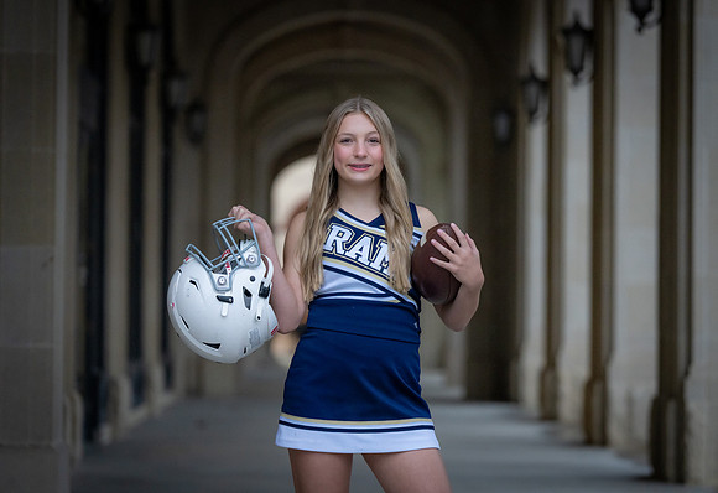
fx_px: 2591
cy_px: 246
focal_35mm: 129
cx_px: 373
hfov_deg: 15.8
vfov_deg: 10.9
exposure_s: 1/250
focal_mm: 122
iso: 2500
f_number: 2.8
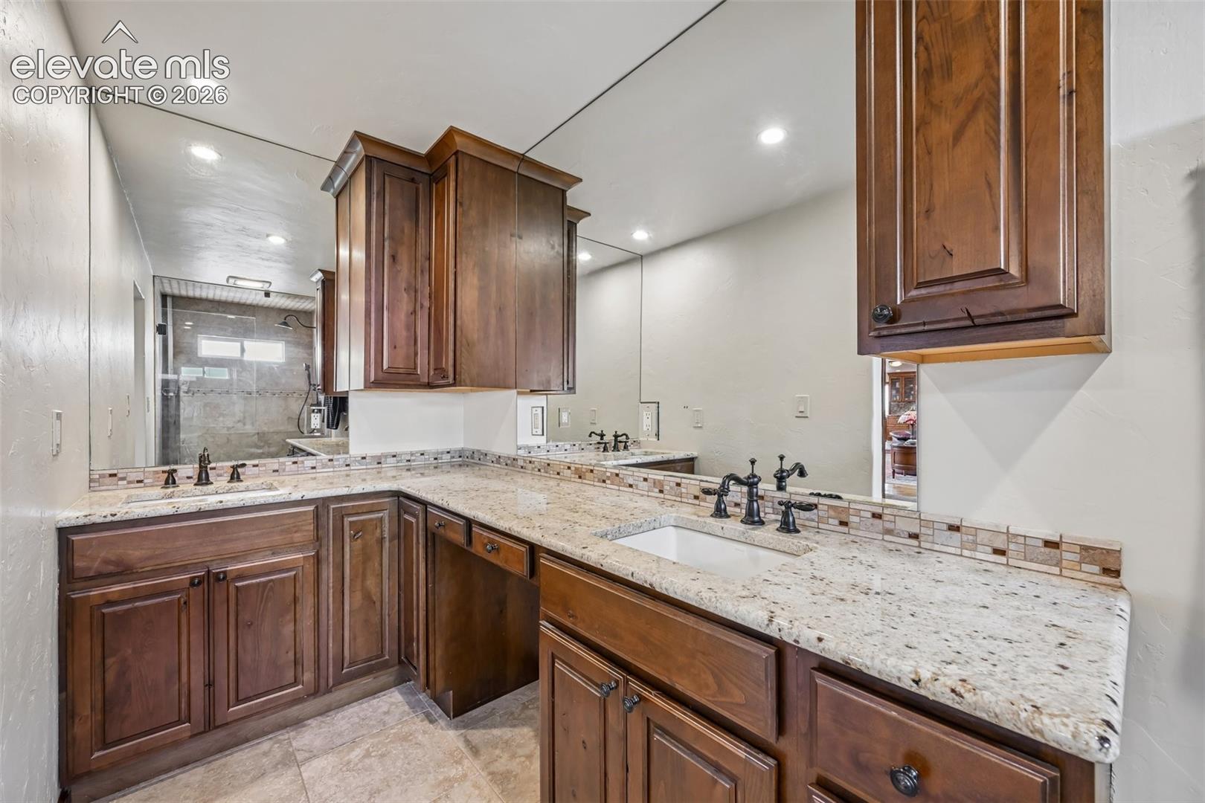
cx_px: 602
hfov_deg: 104.3
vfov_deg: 81.2
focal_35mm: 14
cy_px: 402
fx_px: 469
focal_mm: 14
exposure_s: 1/5
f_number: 10
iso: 400
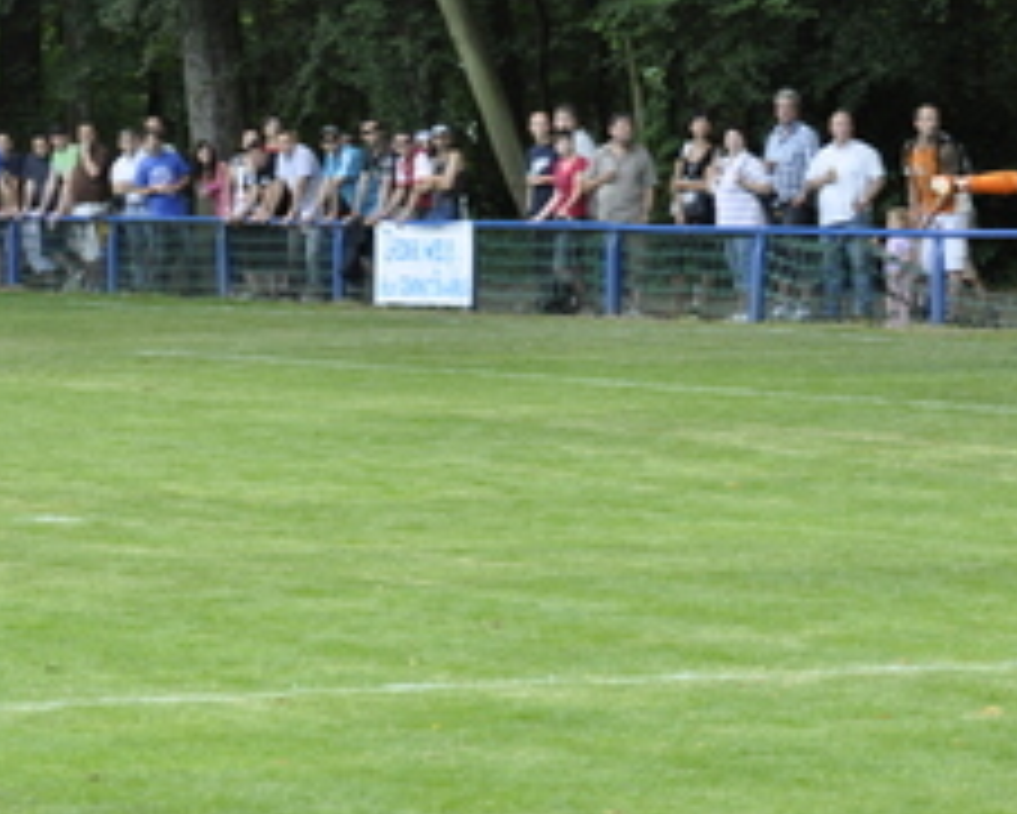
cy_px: 414
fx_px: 6564
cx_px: 981
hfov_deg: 8.8
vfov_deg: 7.1
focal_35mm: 218
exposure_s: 1/125
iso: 280
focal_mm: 70
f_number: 5.6
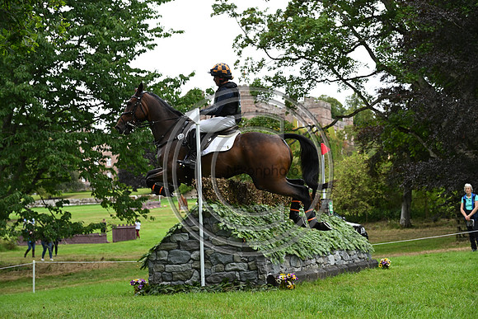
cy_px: 160
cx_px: 239
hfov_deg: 32.4
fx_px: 823
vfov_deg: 21.9
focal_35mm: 62
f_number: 5
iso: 1100
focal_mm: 62
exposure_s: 1/1250
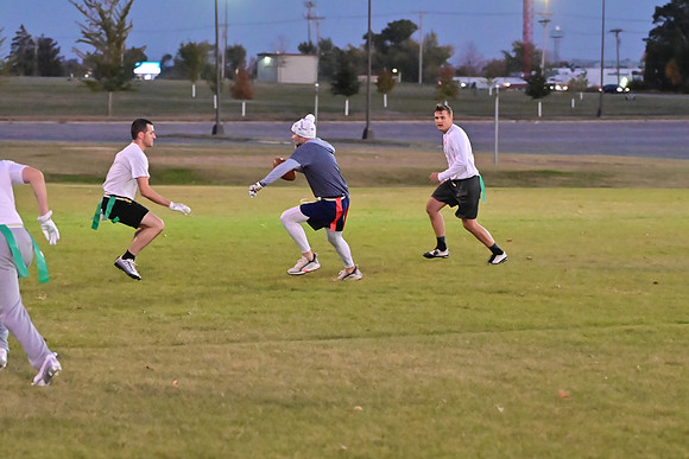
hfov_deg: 14.5
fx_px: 2699
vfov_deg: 9.7
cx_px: 344
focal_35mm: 141
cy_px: 230
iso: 6400
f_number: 4
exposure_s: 1/500
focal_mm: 94
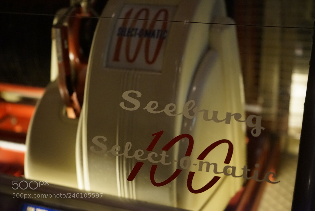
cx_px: 158
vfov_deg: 26.5
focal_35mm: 51
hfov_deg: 38.9
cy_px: 106
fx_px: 447
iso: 12800
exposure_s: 1/100
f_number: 4.5
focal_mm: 51
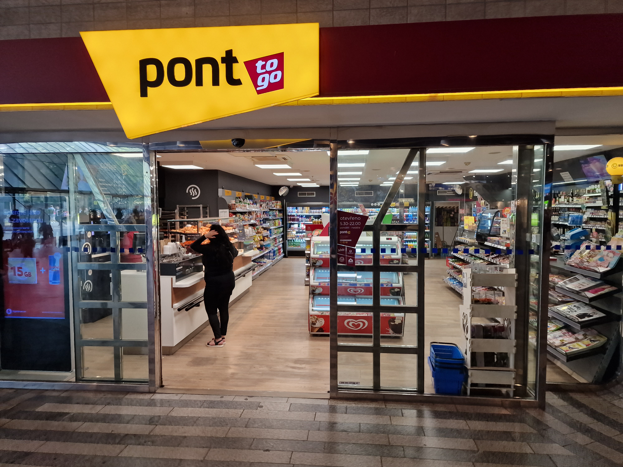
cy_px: 234
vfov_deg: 58.9
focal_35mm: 23
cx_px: 312
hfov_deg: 73.9
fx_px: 414
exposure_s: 1/100
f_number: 1.8
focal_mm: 6.4
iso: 64
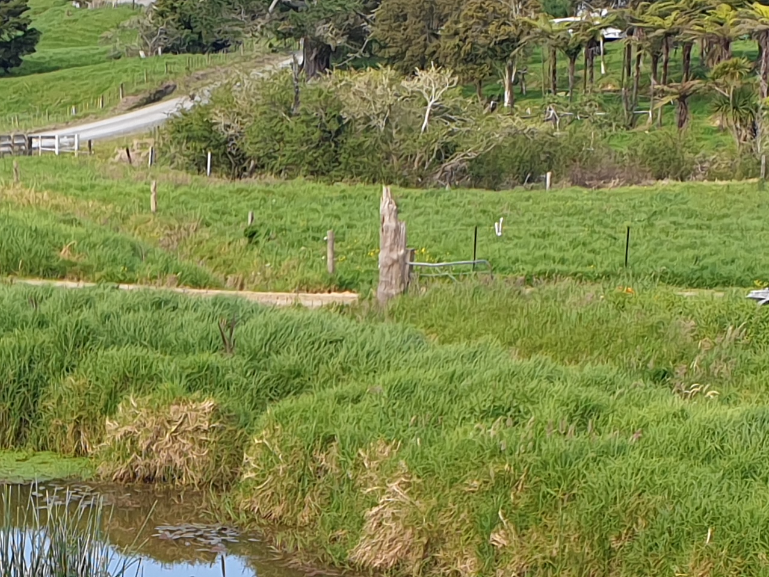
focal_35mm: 82
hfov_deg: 23.2
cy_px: 761
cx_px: 82
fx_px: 1822
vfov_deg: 16.9
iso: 50
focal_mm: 4.3
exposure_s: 1/402
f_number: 2.4
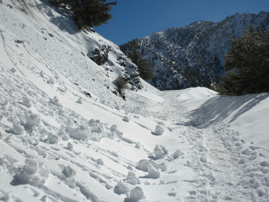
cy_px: 101
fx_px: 288
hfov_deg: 50.1
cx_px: 134
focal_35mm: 37
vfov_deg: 38.7
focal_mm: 6.6
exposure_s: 1/344
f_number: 10
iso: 64
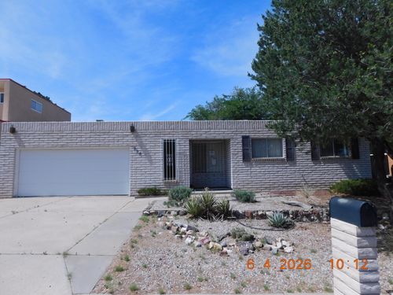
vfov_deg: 58.9
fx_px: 261
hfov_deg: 73.9
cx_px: 196
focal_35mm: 23
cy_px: 148
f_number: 6
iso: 125
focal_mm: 4
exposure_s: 1/500
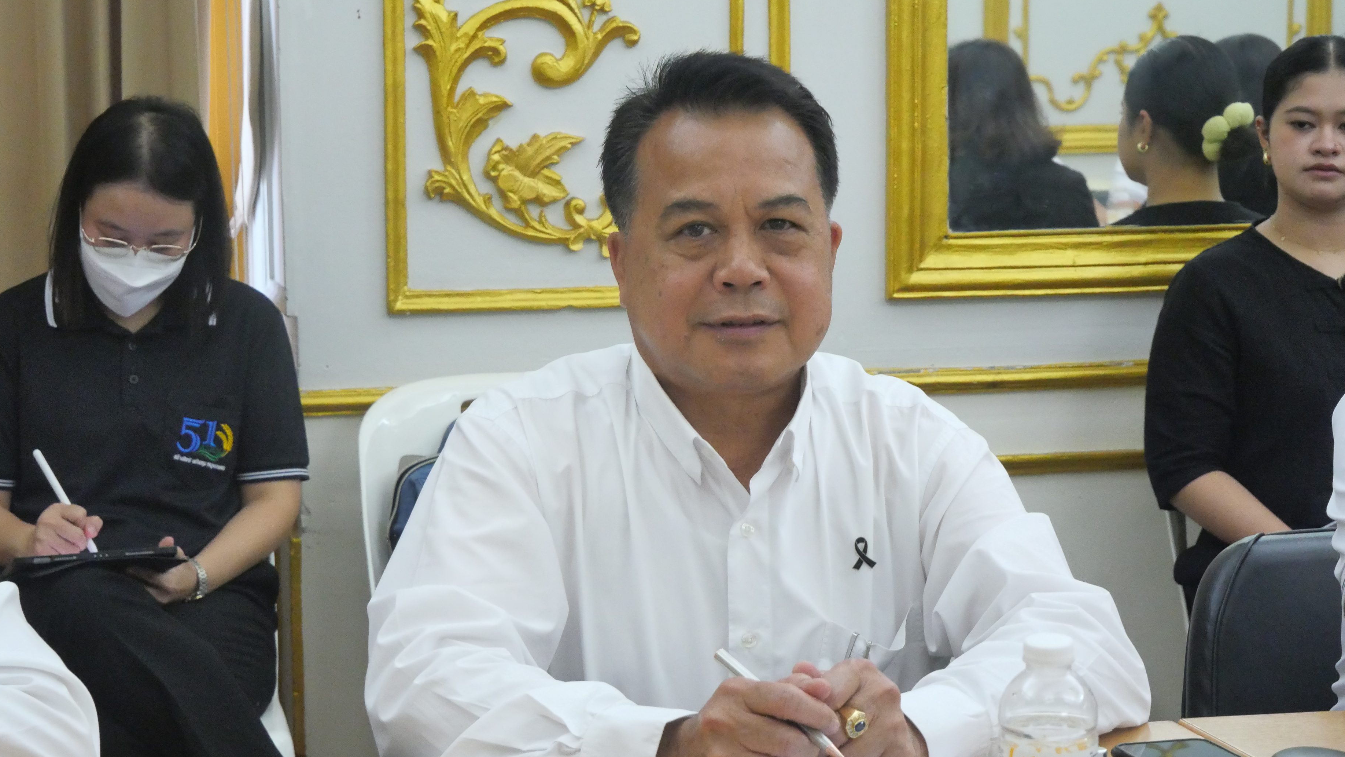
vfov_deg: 13.7
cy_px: 374
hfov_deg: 24.2
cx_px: 670
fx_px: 3138
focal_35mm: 88
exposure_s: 1/50
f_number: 5.5
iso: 3200
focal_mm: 40
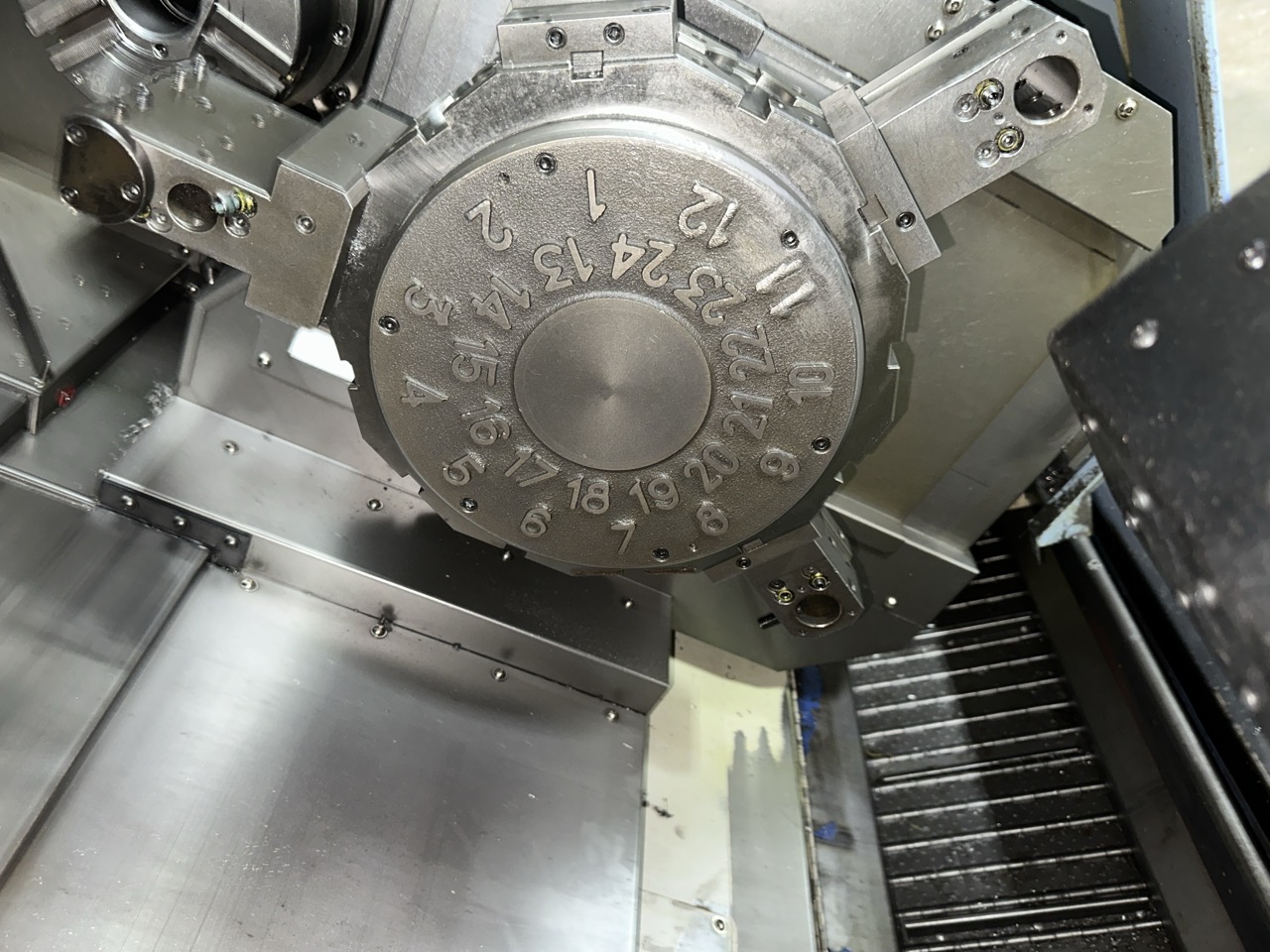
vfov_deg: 56.8
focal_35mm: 24
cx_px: 635
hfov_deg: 71.6
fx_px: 881
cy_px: 476
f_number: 1.78
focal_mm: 6.86
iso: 125
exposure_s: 1/4
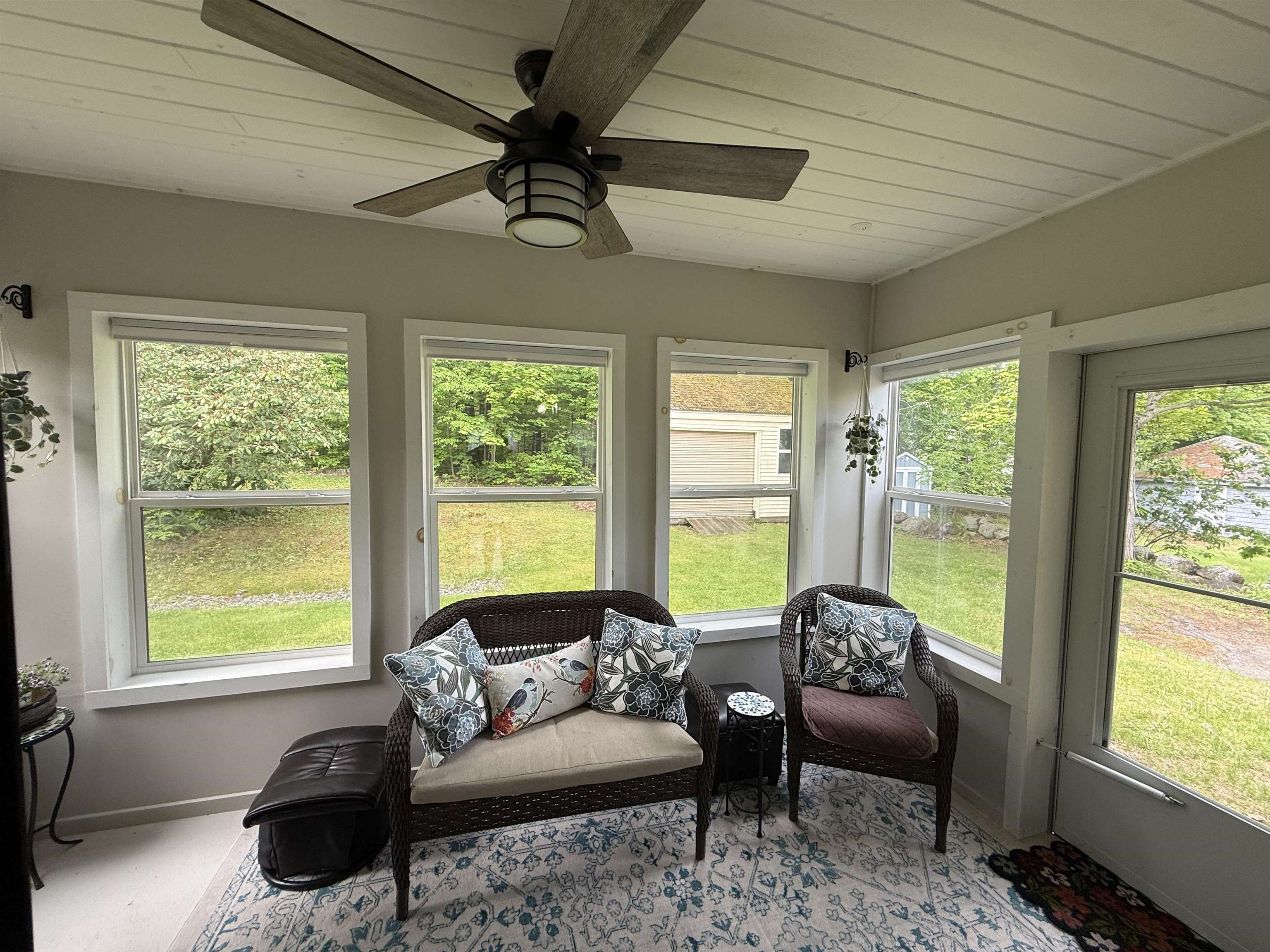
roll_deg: -0.6
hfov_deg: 102.1
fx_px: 514
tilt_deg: -2.2
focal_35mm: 14
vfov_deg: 85.7
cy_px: 476
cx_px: 635
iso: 50
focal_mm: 2.22
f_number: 2.2
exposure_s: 1/99
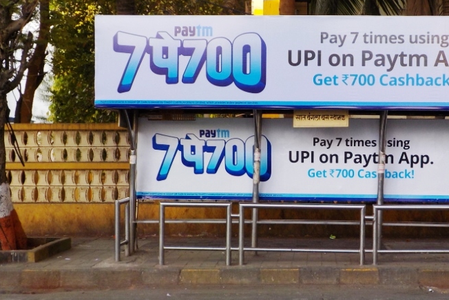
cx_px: 313
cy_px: 150
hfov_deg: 39.7
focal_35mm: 49
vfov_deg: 27.5
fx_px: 611
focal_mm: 4.1
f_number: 3.3
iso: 125
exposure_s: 1/100
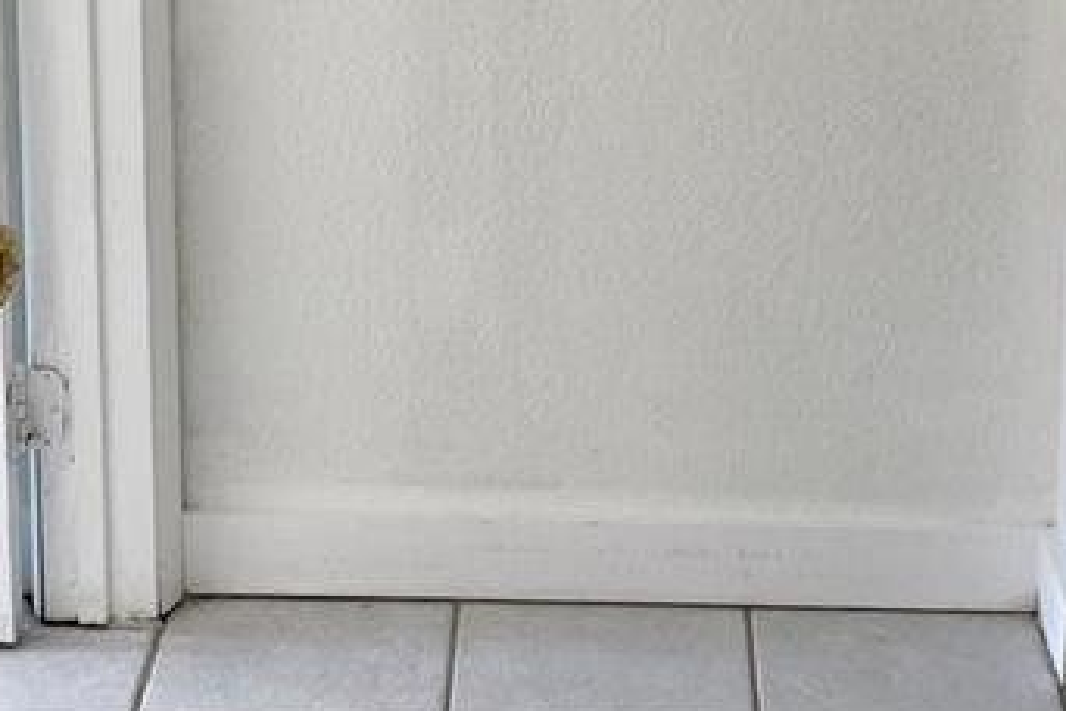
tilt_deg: -13.5
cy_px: -249
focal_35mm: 95
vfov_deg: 13.8
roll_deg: -0.3
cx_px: 555
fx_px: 2813
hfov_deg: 21.5
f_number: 1.8
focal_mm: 4.25
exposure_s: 1/120
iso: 100
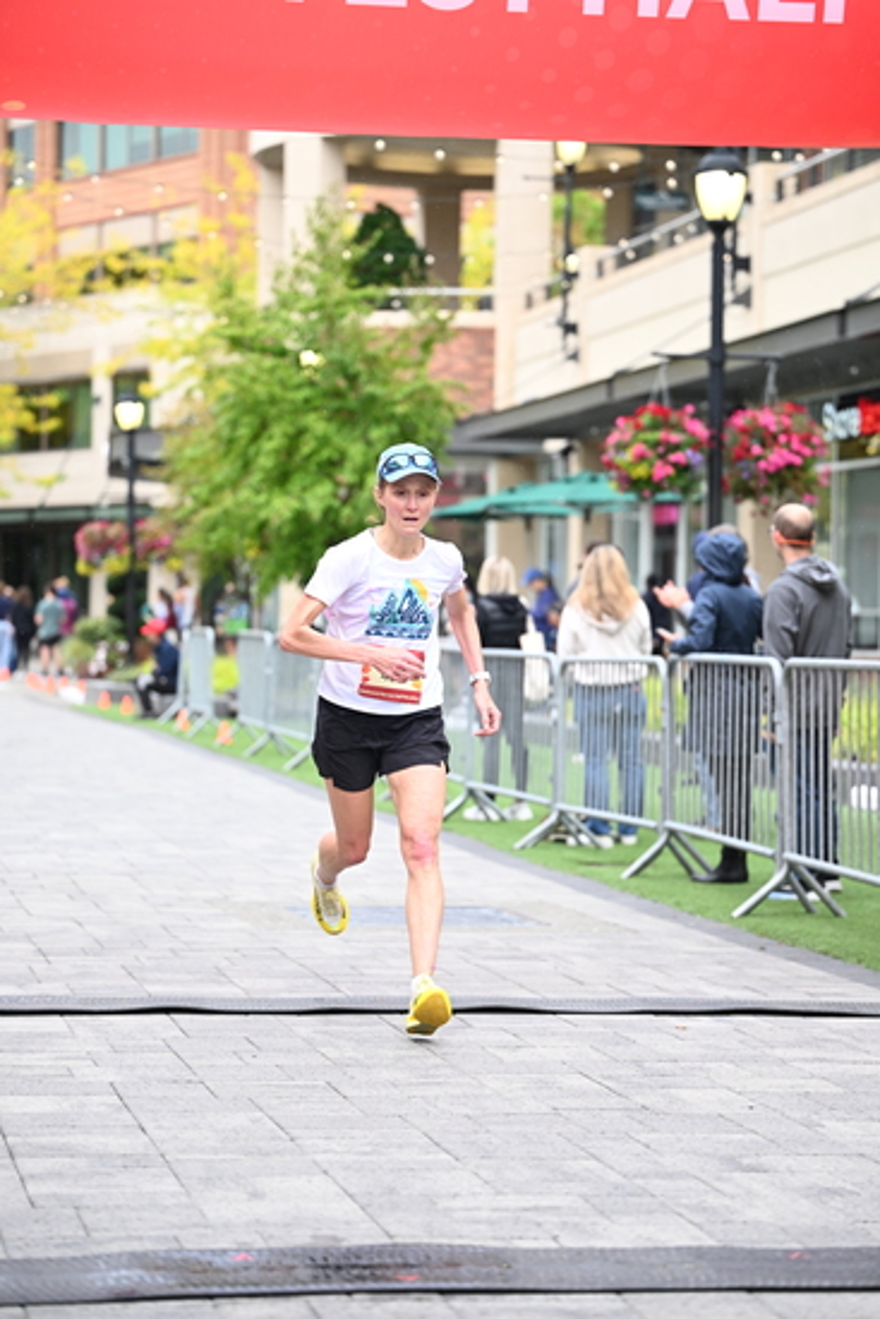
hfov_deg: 14.9
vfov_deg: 22.1
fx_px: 3371
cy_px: 660
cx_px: 440
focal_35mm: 92
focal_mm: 92
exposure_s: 1/1250
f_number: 2.8
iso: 1250
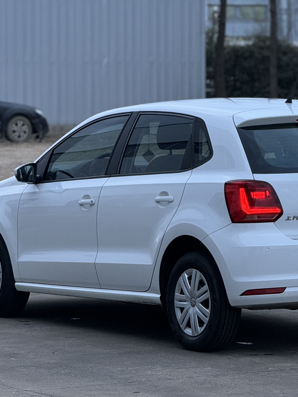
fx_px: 2502
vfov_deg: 9.1
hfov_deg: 6.8
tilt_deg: -1.2
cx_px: 204
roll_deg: +0.4
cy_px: 137
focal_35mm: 218
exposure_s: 1/60
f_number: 2.8
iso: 250
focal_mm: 15.66
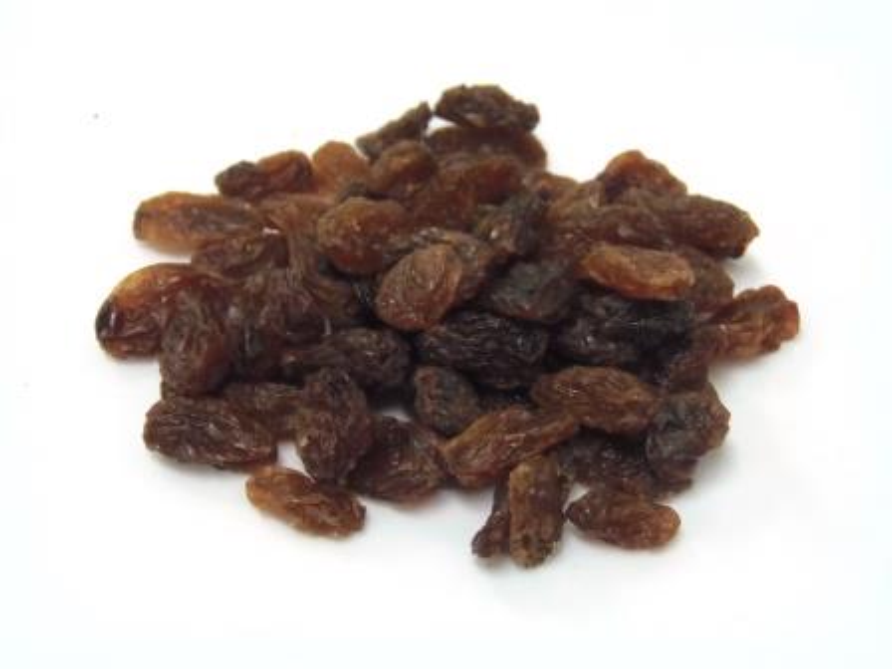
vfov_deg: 14.9
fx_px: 2551
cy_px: 334
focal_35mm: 99
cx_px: 446
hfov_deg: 19.8
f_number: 4.4
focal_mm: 18.4
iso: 400
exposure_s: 1/40
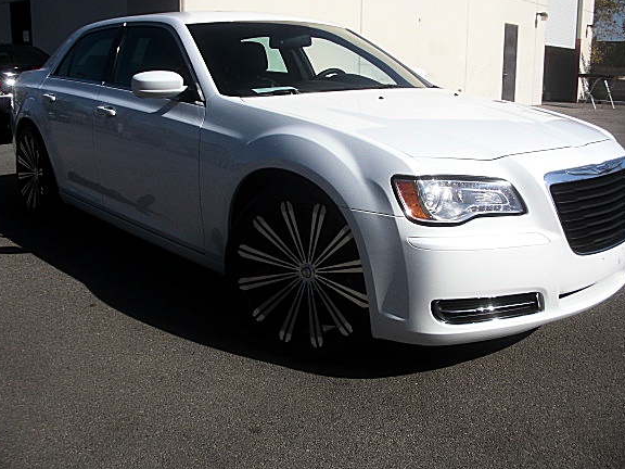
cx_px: 318
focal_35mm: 40
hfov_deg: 46.8
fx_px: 722
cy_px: 212
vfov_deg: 35.9
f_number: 7.9
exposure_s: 1/200
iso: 50
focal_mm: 6.3
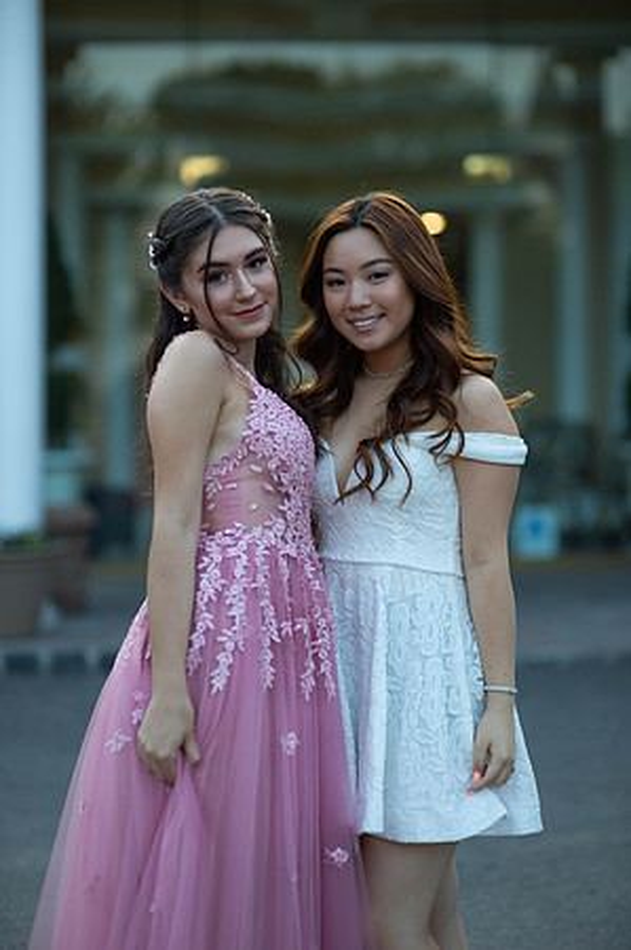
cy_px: 475
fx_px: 2240
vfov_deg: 23.9
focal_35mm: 85
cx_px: 316
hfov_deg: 16.0
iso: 250
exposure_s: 1/1000
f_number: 2
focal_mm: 85
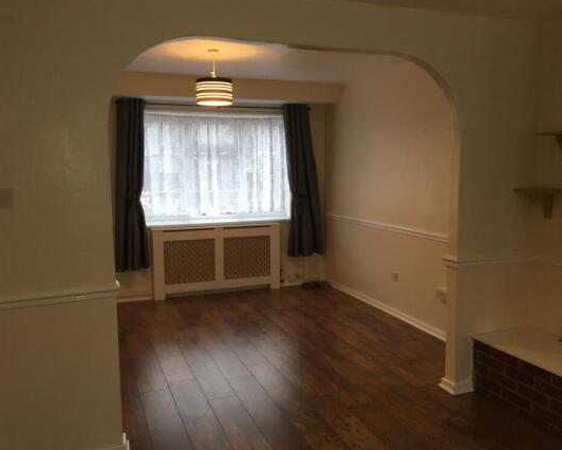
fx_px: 516
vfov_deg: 47.1
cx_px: 285
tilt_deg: -6.1
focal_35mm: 31
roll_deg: +1.0
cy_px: 226
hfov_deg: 57.2
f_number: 2.2
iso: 50
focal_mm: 4.15
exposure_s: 1/33
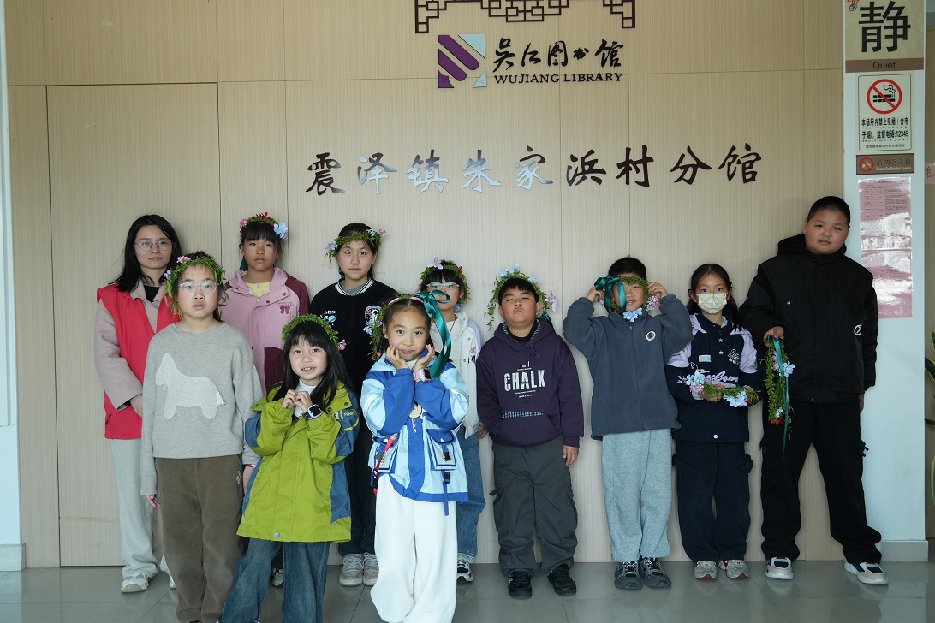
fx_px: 896
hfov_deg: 55.1
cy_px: 312
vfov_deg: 38.4
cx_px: 468
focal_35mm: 34
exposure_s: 1/125
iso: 640
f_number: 5
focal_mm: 23
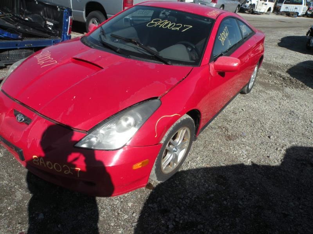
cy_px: 117
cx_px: 156
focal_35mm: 27
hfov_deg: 65.3
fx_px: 244
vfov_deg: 51.4
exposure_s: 1/306
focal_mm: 4.7
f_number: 6.3
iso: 64
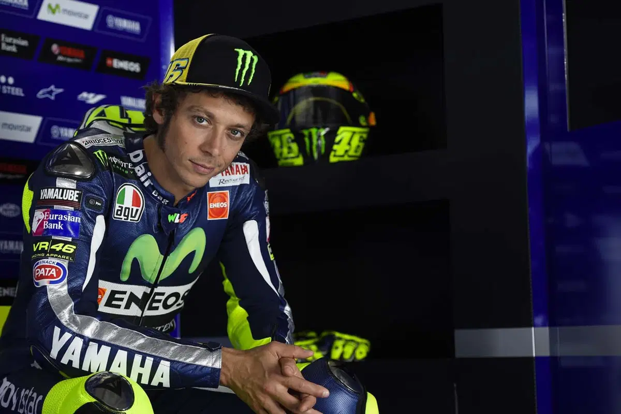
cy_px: 207
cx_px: 310
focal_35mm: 92
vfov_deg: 14.9
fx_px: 1586
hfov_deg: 22.2
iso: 800
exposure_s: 1/250
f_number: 3.5
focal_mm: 92
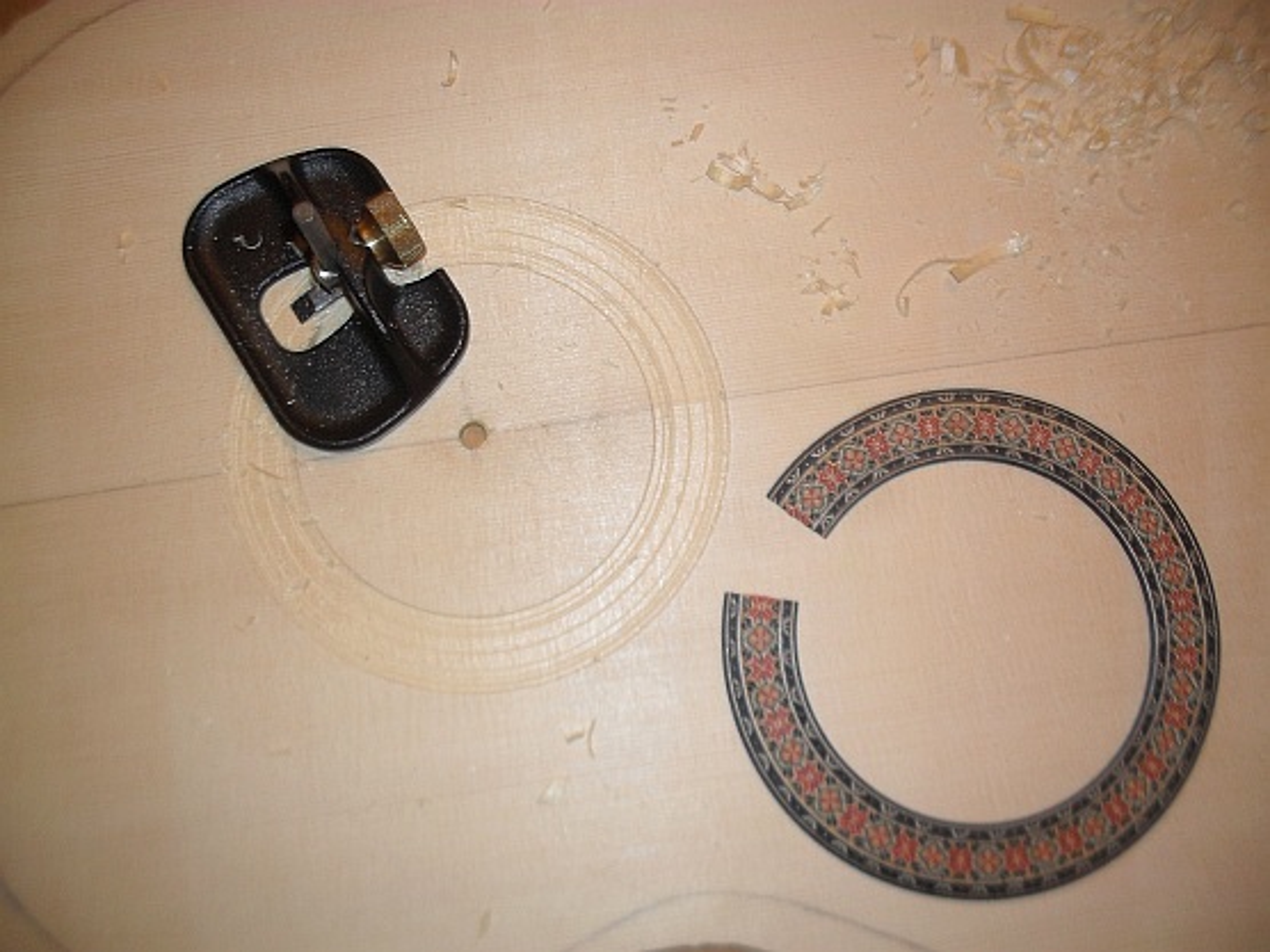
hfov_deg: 52.6
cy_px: 476
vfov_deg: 40.7
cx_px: 635
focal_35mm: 35
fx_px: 1284
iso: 100
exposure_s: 1/3
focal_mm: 6.3
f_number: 3.2
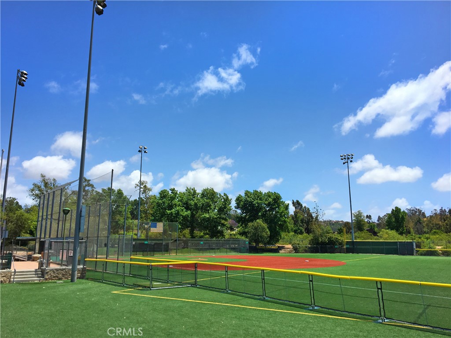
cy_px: 169
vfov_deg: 48.2
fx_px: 378
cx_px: 226
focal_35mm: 29
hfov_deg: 61.7
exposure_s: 1/2262
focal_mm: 4.15
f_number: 2.2
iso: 25
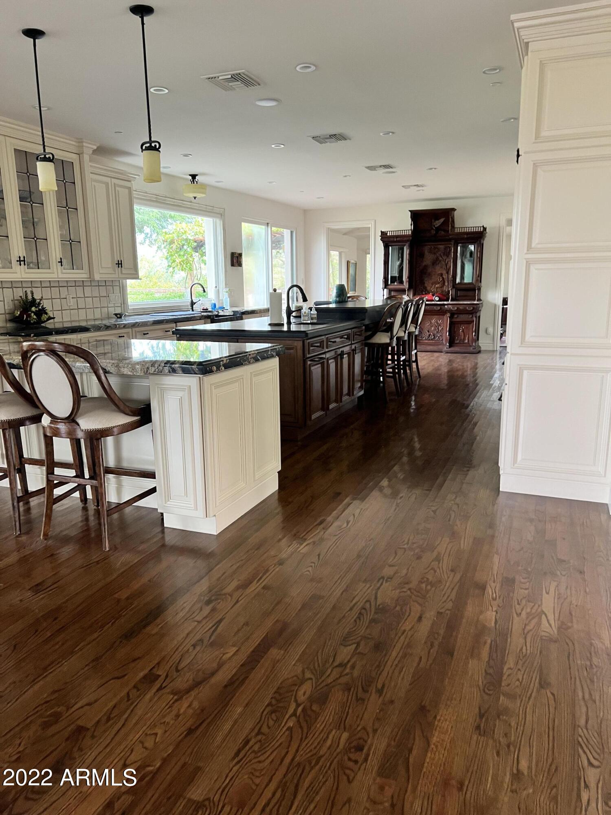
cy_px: 408
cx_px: 306
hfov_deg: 53.1
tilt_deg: -11.3
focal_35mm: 26
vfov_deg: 67.3
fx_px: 612
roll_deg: -1.4
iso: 100
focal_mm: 5.7
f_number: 1.5
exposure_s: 1/60
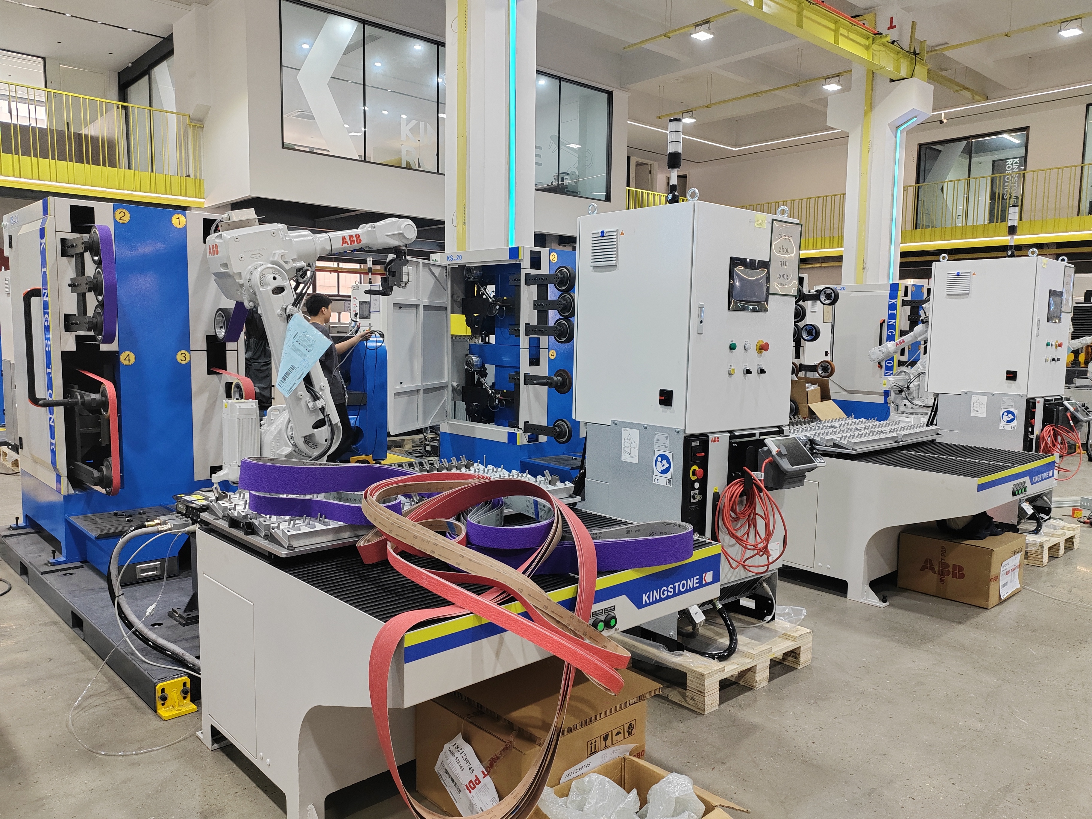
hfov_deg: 65.3
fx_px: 852
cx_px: 546
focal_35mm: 27
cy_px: 410
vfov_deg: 51.4
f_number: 1.8
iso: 1250
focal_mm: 6.14
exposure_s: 1/100
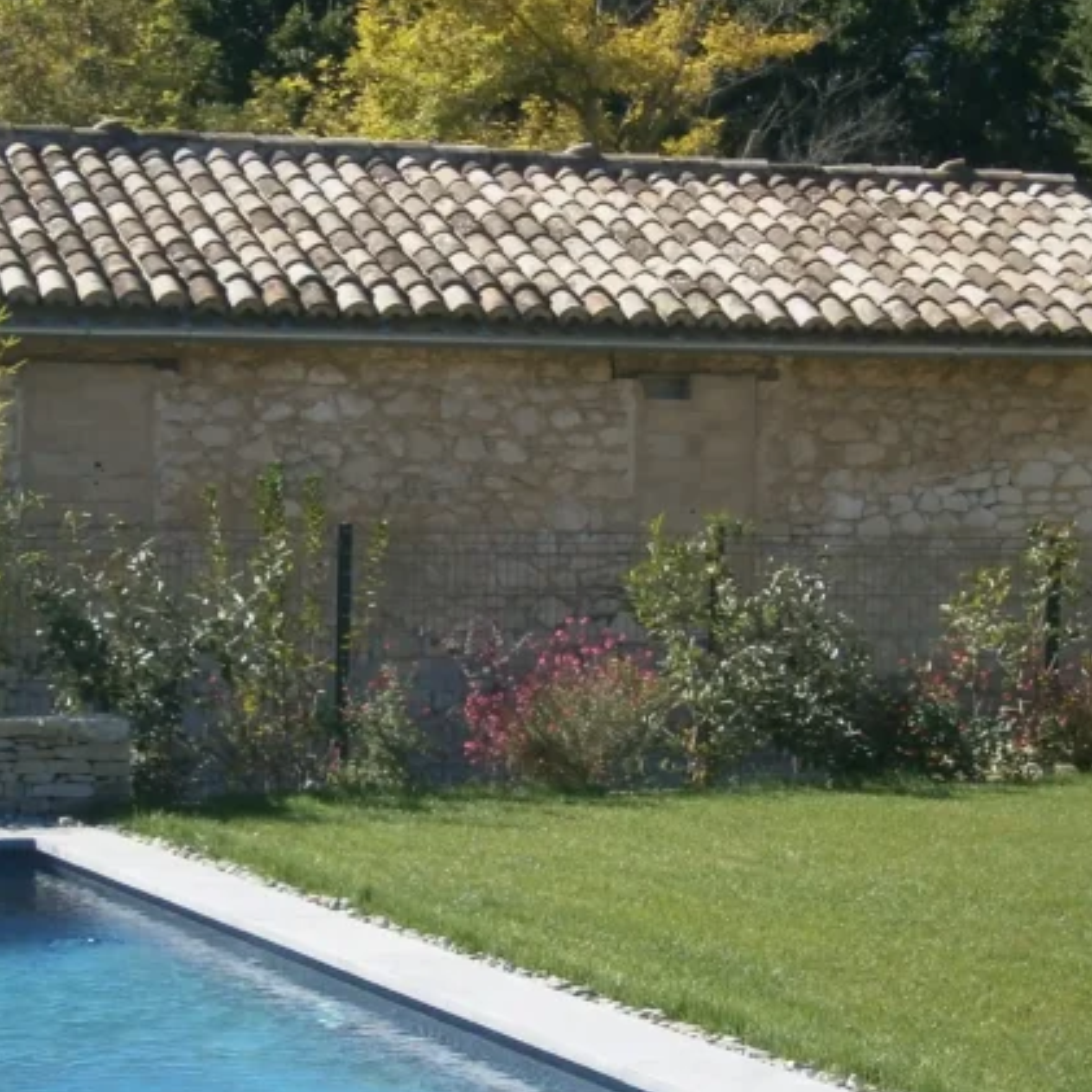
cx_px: 493
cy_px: 648
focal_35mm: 101
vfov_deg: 17.2
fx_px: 3605
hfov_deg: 17.2
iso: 80
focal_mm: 8.3
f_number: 9.7
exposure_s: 1/100
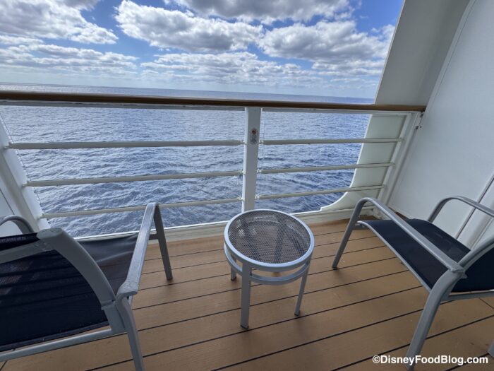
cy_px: 186
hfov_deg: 102.1
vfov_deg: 85.7
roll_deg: -2.7
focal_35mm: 14
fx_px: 200
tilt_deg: -26.1
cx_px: 247
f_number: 2.2
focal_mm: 2.22
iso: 50
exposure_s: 1/944
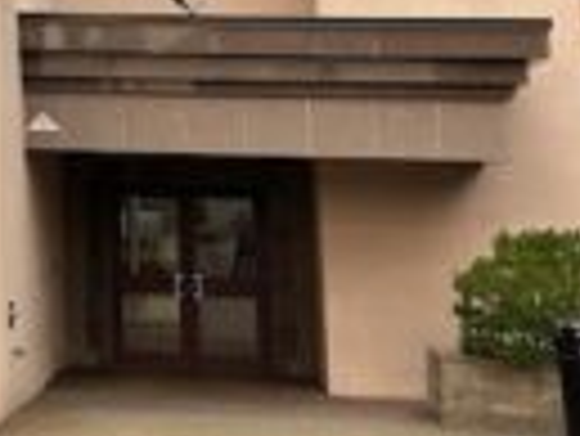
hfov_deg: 18.2
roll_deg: -1.0
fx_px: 1694
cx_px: -162
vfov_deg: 13.7
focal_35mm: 101
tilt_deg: +16.0
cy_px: -231
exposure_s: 1/709
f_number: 1.5
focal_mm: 5.7
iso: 50
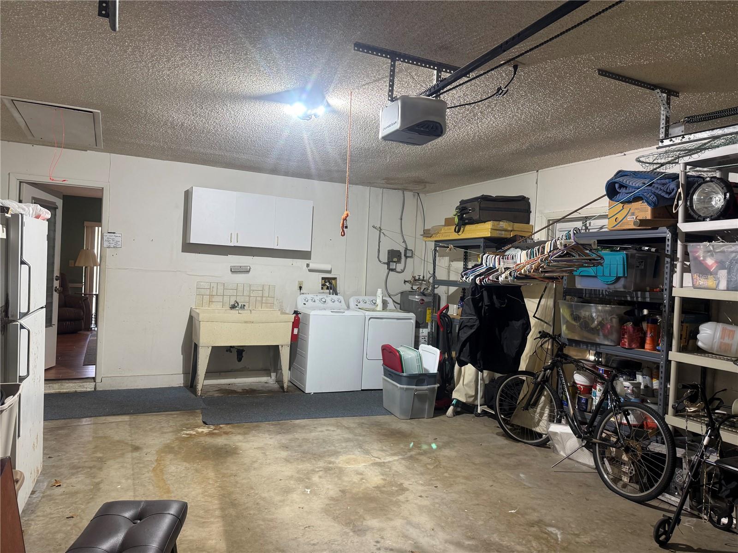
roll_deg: -3.1
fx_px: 512
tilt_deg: -1.2
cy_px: 276
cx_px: 369
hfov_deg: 71.6
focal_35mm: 24
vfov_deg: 56.8
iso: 200
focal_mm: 6.76
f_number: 1.78
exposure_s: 1/60
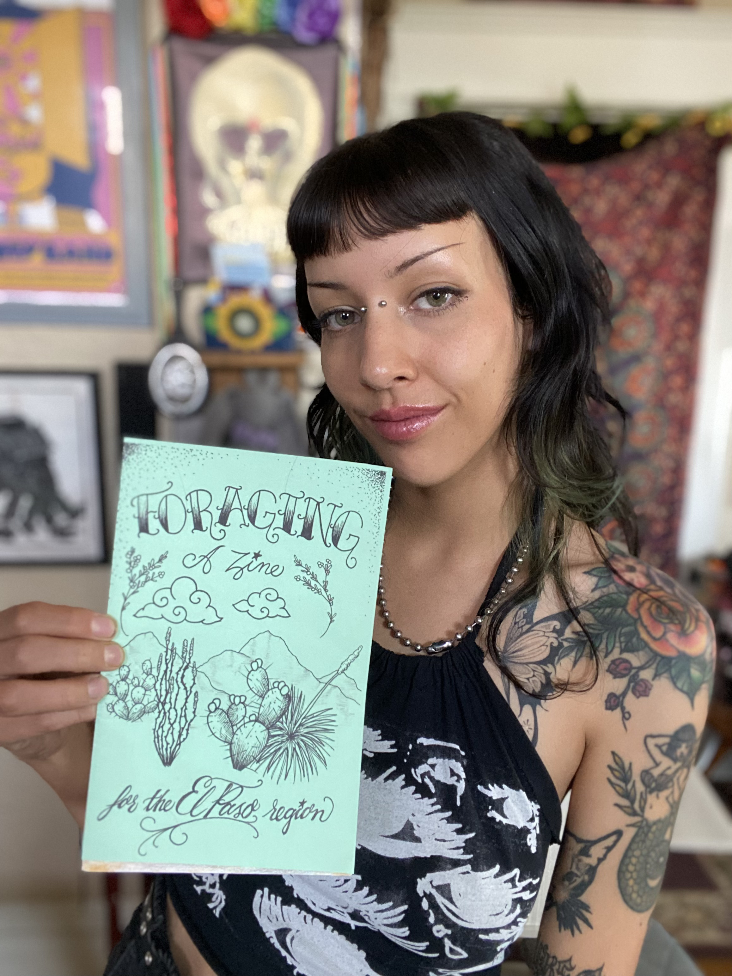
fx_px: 846
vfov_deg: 60.0
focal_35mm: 30
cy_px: 488
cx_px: 366
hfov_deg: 46.8
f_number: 2.2
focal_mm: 2.71
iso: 400
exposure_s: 1/53
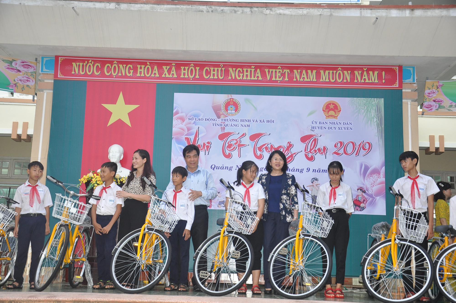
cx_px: 228
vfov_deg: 29.8
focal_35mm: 45
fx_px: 569
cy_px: 152
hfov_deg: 43.7
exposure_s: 1/60
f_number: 4.2
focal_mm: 30
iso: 500
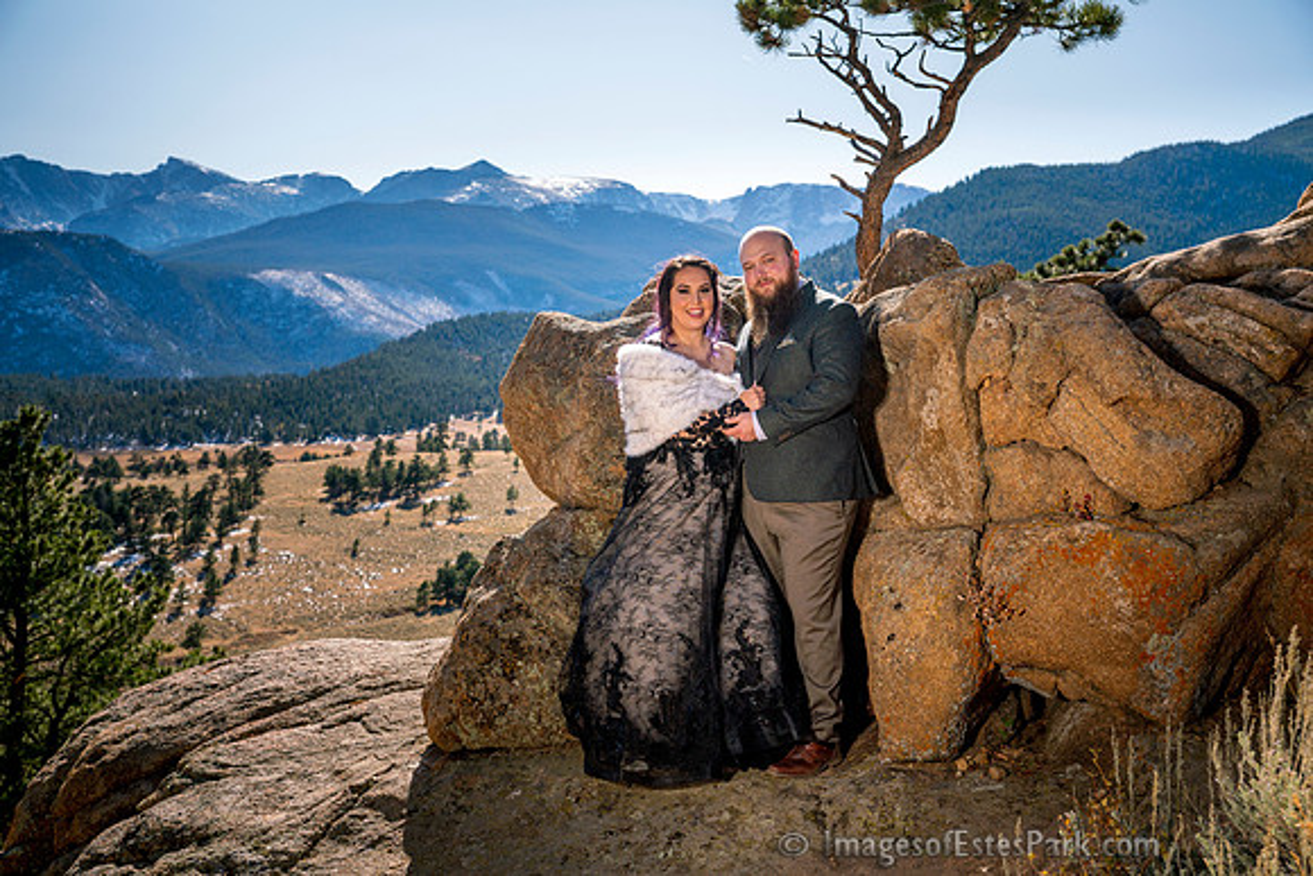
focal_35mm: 45
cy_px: 438
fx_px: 1642
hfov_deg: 43.6
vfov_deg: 29.9
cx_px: 656
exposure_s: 1/1250
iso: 200
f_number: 5.6
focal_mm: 45
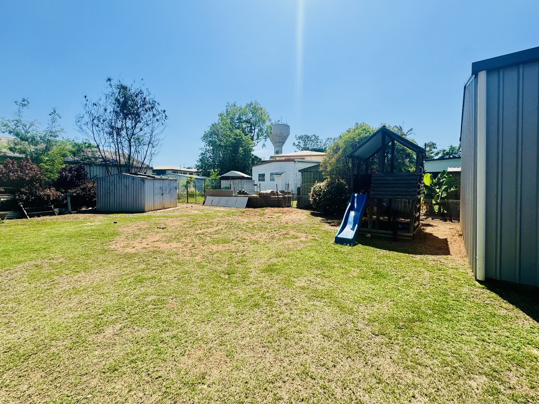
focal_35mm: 15
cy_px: 191
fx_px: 234
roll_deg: +0.9
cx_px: 276
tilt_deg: +0.7
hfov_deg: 98.2
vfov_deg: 81.7
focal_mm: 2.22
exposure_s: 1/1927
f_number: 2.2
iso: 50
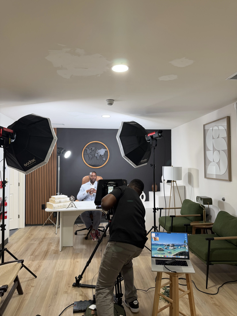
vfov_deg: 71.6
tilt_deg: +2.4
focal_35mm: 24
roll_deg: -0.1
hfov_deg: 56.8
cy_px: 158
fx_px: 219
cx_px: 118
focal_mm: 6.76
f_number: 1.78
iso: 125
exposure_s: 1/60
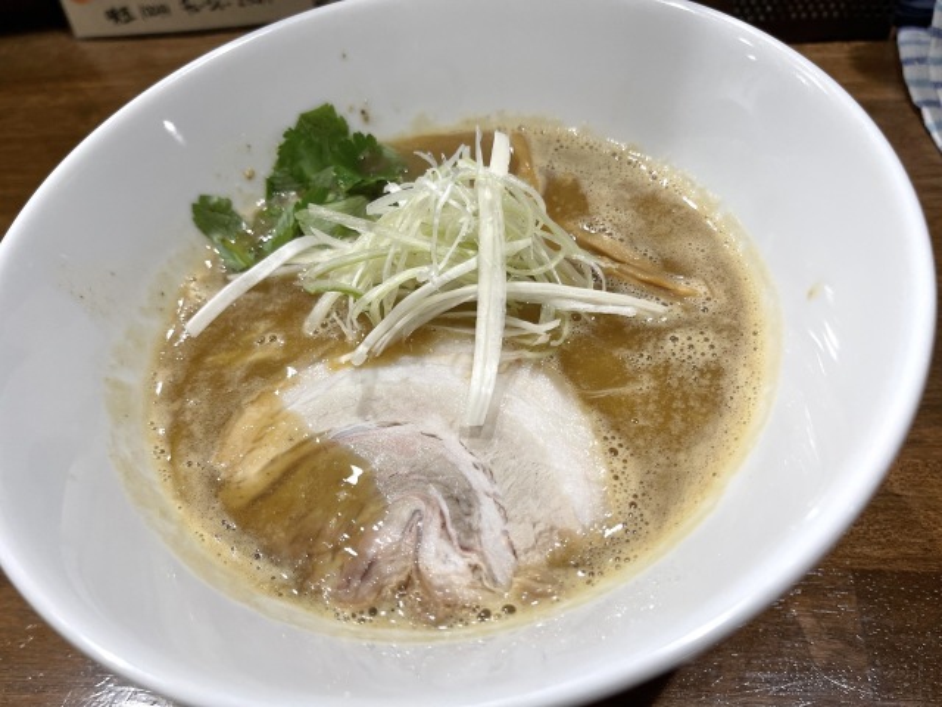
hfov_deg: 67.3
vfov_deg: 53.1
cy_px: 354
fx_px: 708
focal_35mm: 26
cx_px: 471
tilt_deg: -53.3
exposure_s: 1/101
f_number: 1.6
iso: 125
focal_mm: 5.1
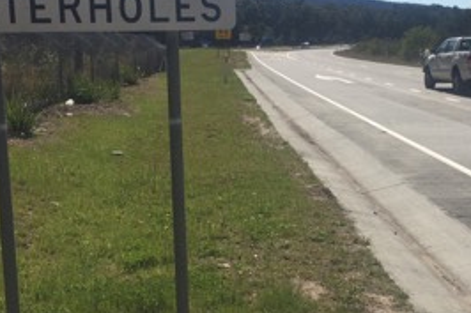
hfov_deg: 33.6
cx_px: 326
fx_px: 771
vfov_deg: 22.9
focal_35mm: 59
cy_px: 127
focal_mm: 4.15
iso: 32
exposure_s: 1/2825
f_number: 2.2
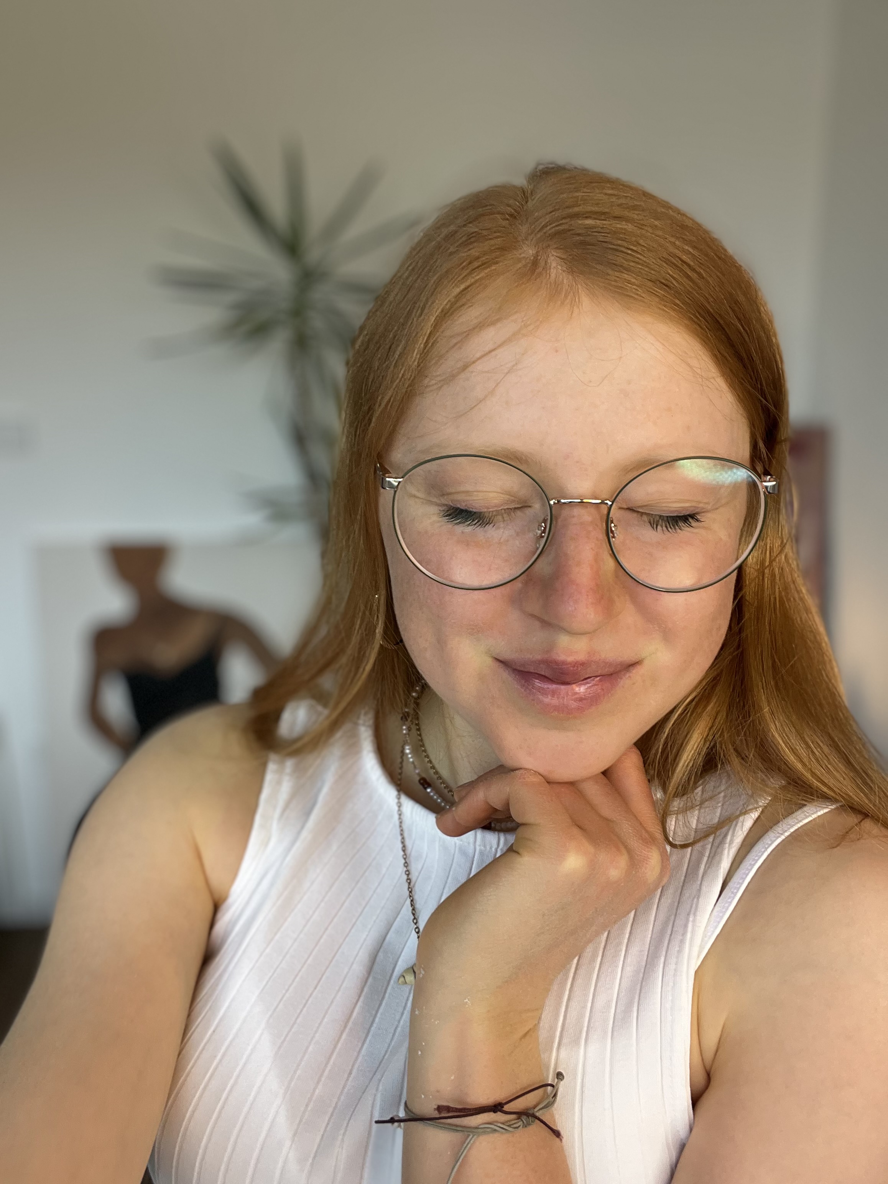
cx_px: 444
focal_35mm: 30
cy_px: 592
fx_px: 1026
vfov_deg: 60.0
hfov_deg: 46.8
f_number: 2.2
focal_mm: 2.71
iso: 40
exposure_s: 1/121
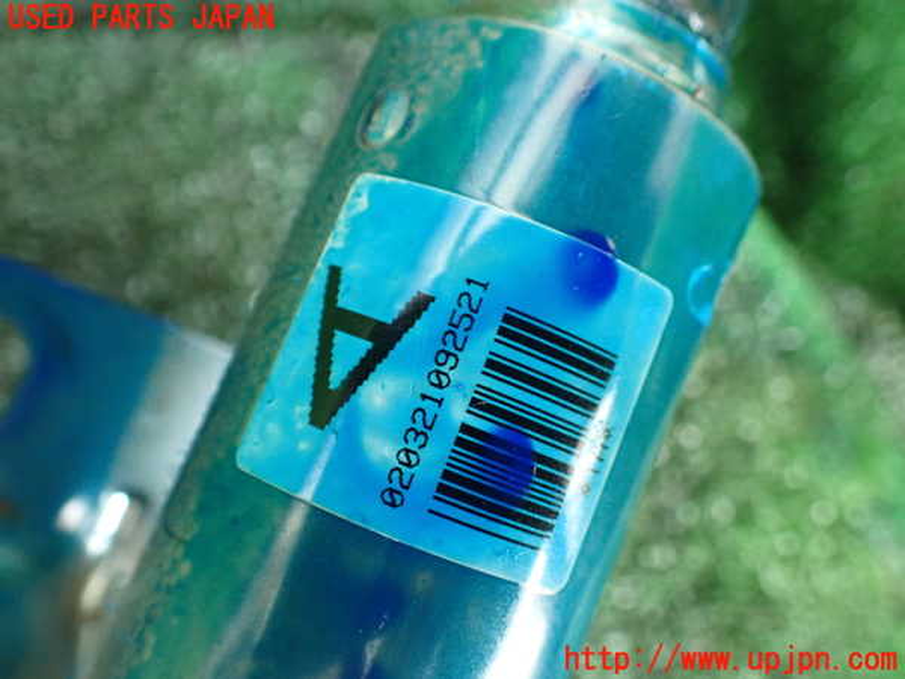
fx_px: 784
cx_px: 452
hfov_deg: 60.0
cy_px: 340
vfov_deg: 46.8
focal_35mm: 30
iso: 800
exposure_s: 1/60
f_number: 2.3
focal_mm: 5.4
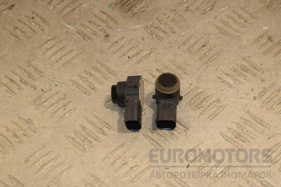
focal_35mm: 120
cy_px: 94
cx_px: 140
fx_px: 937
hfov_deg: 17.1
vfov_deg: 11.4
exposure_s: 1/200
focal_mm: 80
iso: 800
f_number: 8
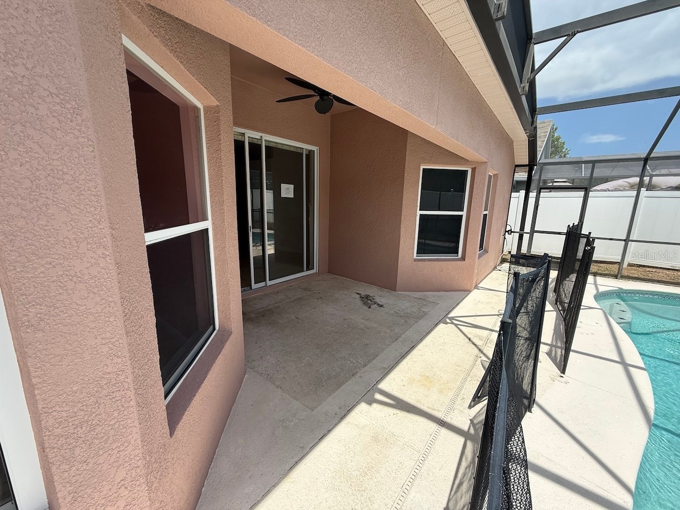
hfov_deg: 102.1
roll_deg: -1.1
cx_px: 340
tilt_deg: -9.3
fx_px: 275
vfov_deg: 85.7
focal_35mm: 14
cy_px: 255
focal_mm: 2.22
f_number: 2.2
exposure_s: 1/734
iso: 64
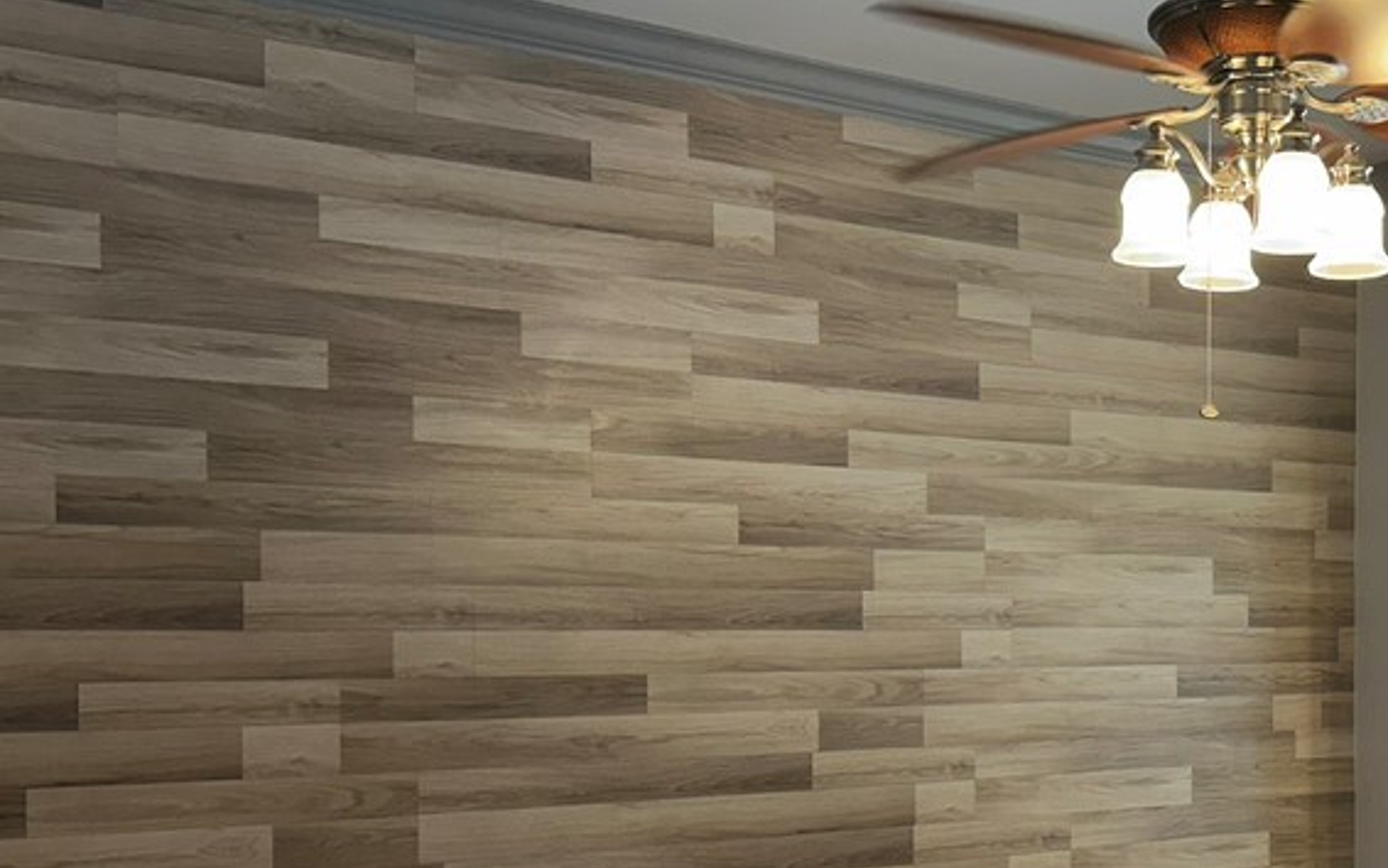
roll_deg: +0.2
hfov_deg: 41.4
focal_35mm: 46
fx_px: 1740
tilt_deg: -1.1
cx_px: 1138
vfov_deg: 27.6
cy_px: 664
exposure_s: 1/120
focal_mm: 6.86
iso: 160
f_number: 1.78
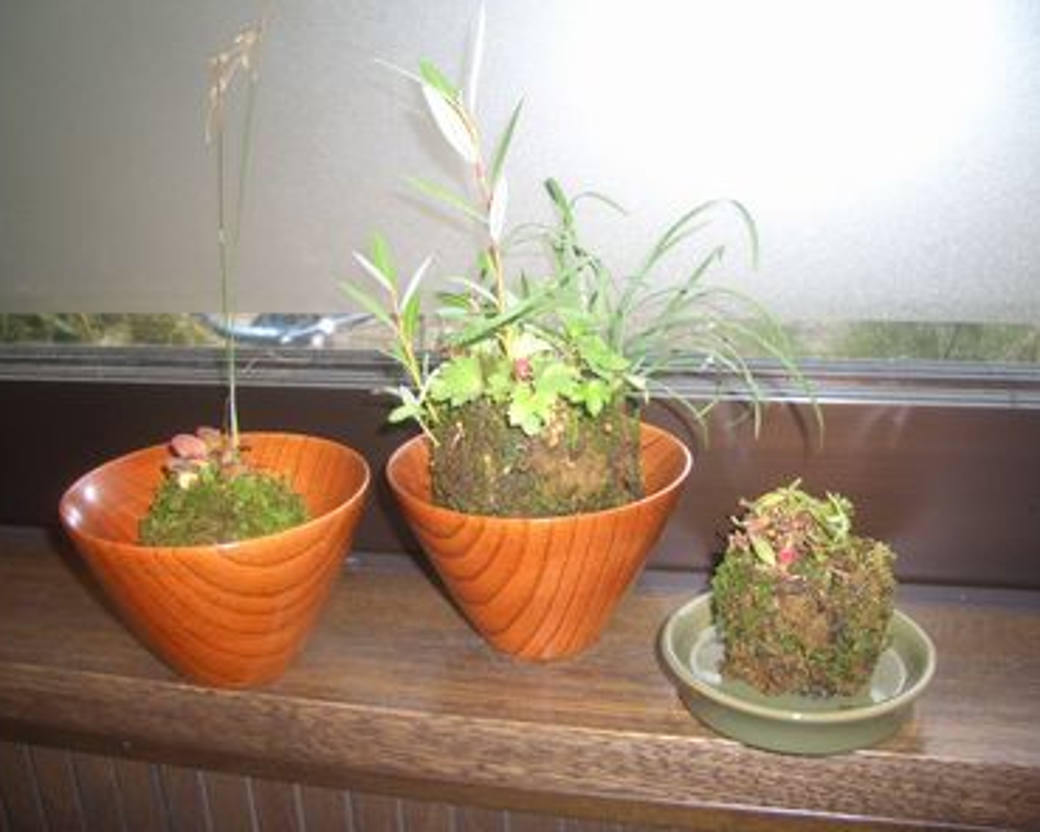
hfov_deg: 49.1
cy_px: 420
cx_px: 488
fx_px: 1139
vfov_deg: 40.1
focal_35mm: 37
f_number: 2.6
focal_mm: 5.8
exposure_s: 1/60
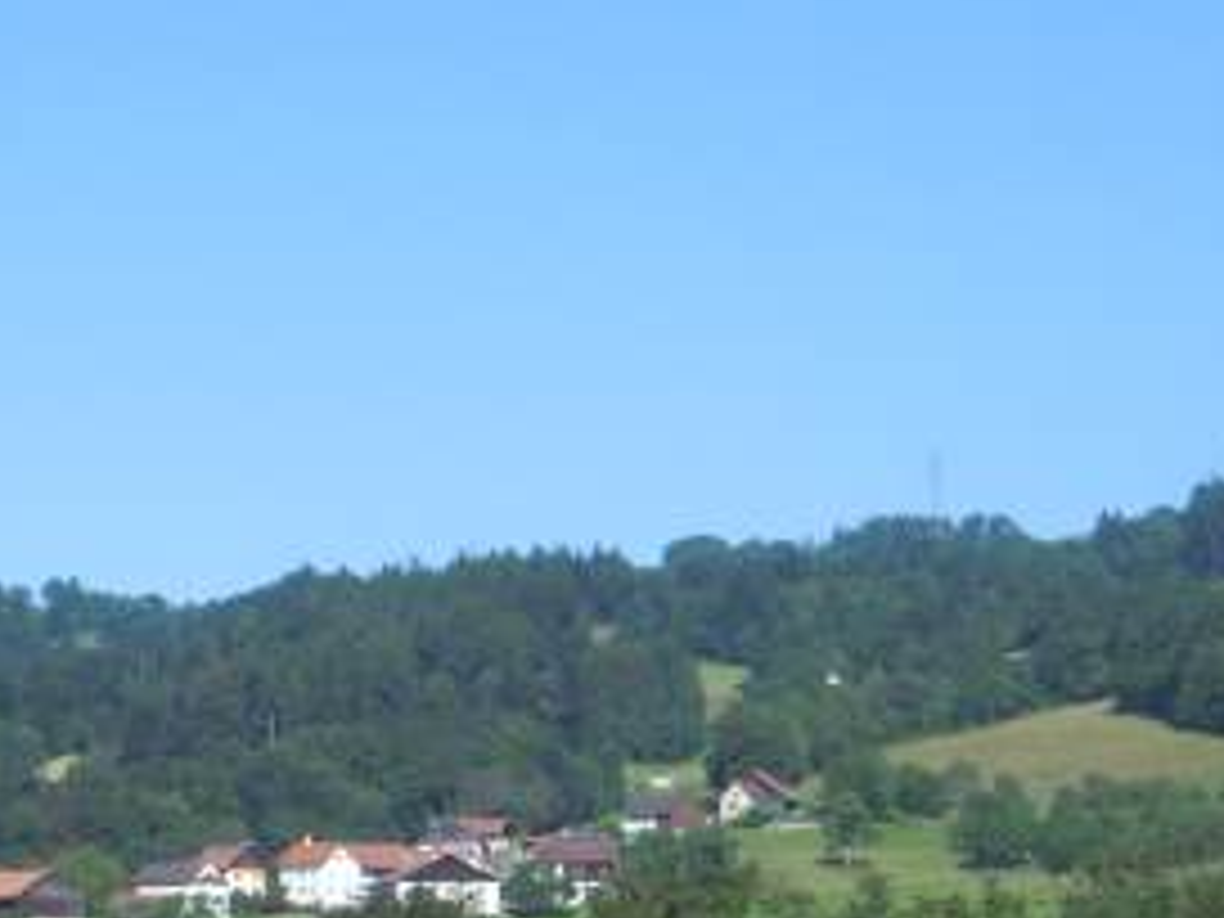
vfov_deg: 8.0
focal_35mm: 185
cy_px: 1026
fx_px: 6541
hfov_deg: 10.7
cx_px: 310
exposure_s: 1/800
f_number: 4
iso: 100
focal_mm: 11.2
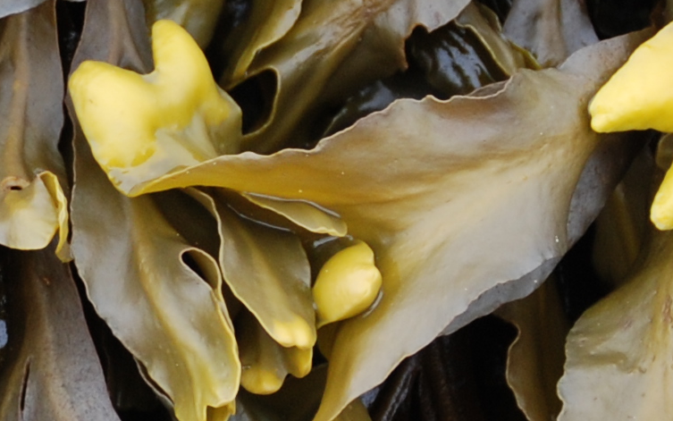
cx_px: -361
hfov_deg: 4.3
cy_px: 285
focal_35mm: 488
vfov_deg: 2.7
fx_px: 8953
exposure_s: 1/320
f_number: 4.2
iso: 200
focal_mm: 62
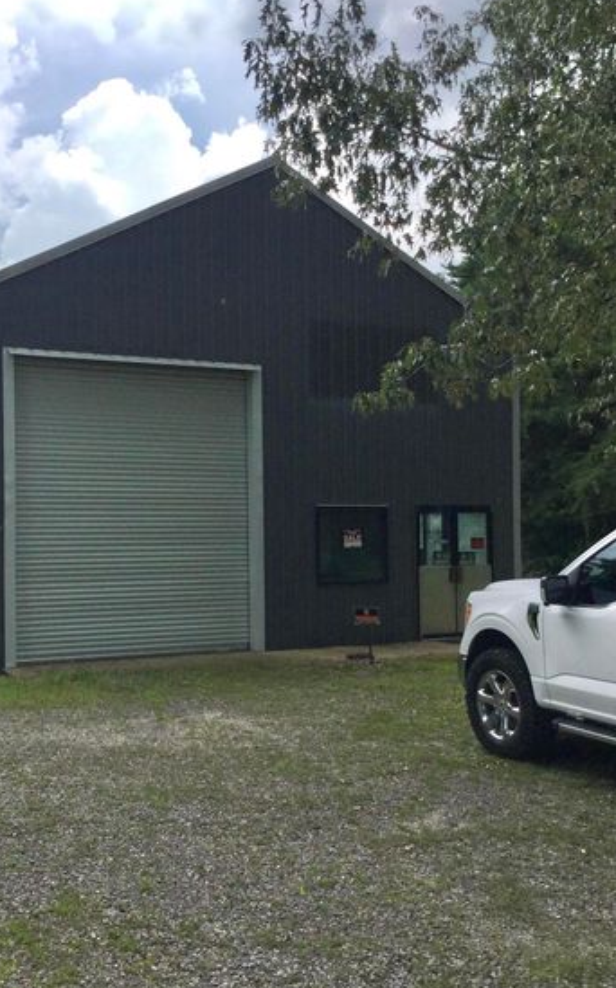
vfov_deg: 49.3
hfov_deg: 31.7
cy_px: 522
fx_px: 1076
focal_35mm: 40
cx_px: 202
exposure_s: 1/849
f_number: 2.4
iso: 25
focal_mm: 3.3
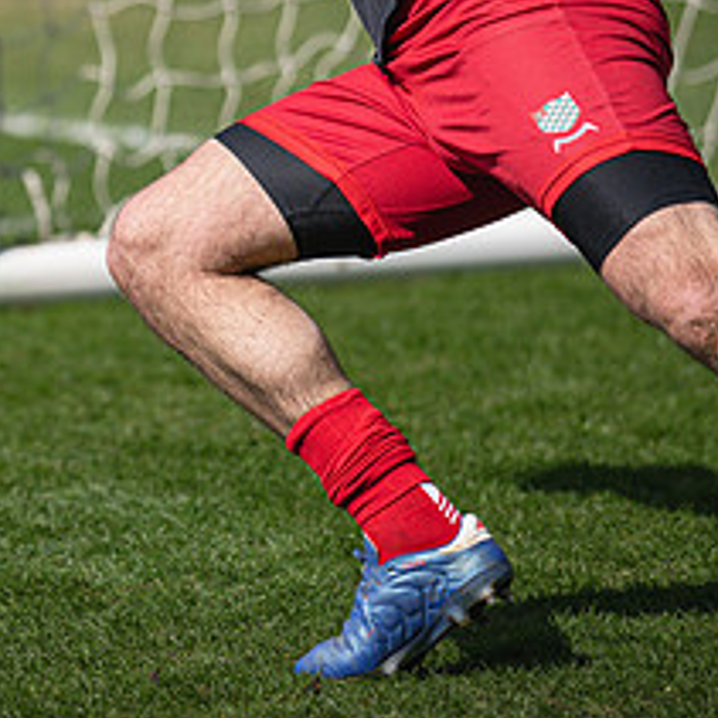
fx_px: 9903
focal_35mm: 422
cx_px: 85
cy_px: 182
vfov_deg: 4.2
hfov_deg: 4.1
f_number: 1.8
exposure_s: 1/12800
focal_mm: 135
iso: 200
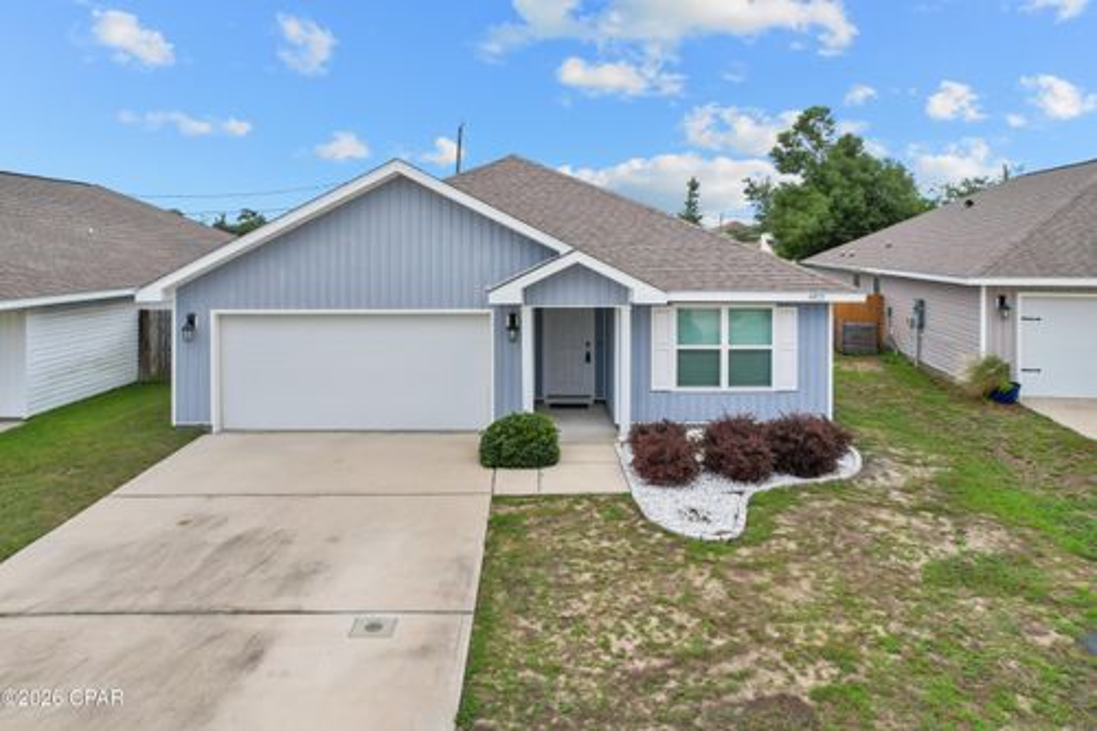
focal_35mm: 22
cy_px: 366
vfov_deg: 57.2
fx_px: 670
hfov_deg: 78.6
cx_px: 548
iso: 100
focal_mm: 8.38
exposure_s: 1/1250
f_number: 2.8
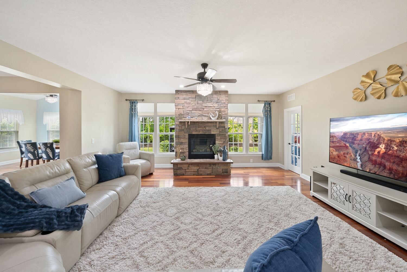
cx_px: 204
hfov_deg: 104.2
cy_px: 136
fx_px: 158
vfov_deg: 81.3
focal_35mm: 14
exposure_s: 1/1.25
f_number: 7.1
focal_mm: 14
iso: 160
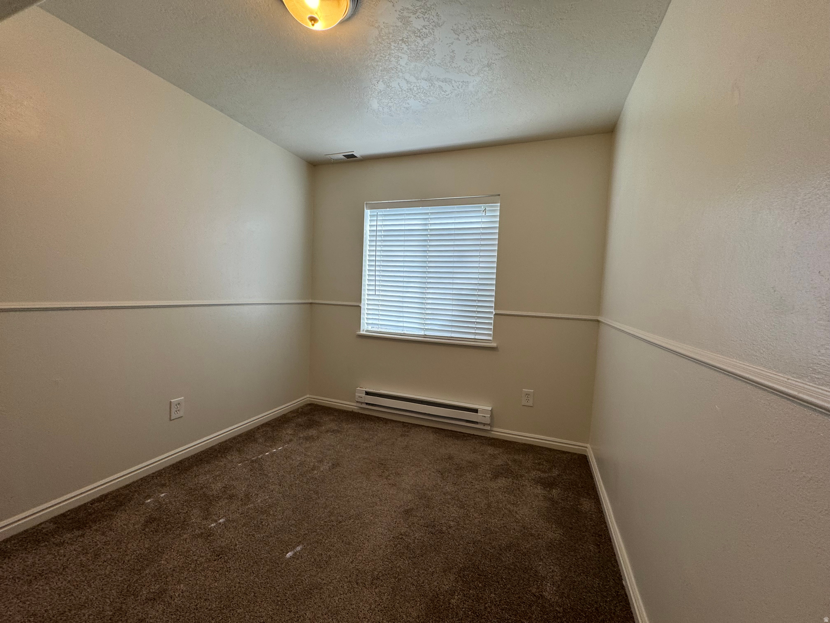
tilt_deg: -3.5
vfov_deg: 85.7
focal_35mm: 14
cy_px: 312
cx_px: 415
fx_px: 336
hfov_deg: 102.1
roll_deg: -2.3
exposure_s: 1/120
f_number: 2.2
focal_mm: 2.22
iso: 64
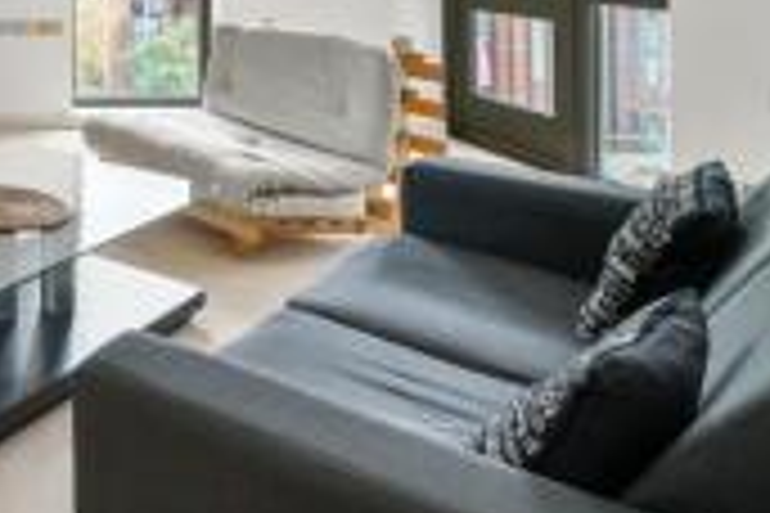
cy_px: -110
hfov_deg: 35.9
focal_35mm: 39
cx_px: -198
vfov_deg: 29.3
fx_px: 834
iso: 200
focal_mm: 14
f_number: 10
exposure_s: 1/2.5
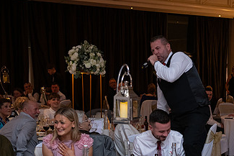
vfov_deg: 17.9
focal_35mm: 75
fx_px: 488
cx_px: 186
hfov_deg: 26.5
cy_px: 138
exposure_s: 1/160
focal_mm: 42
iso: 1000
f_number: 3.5
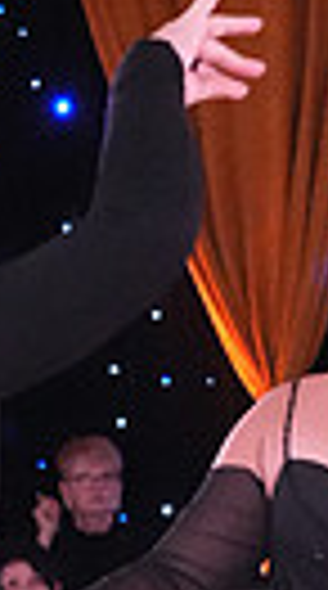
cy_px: 797
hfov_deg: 3.3
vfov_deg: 5.9
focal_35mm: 363
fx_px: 5653
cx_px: 115
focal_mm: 52
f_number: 6.3
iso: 8000
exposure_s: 1/320
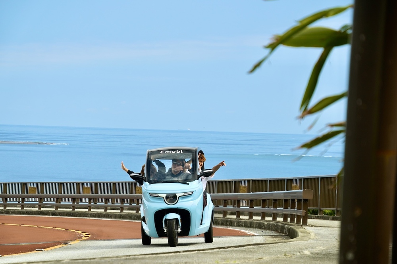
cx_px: 198
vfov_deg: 10.4
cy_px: 132
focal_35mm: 132
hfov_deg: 15.5
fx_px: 1455
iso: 160
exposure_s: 1/200
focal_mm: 88
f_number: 6.3
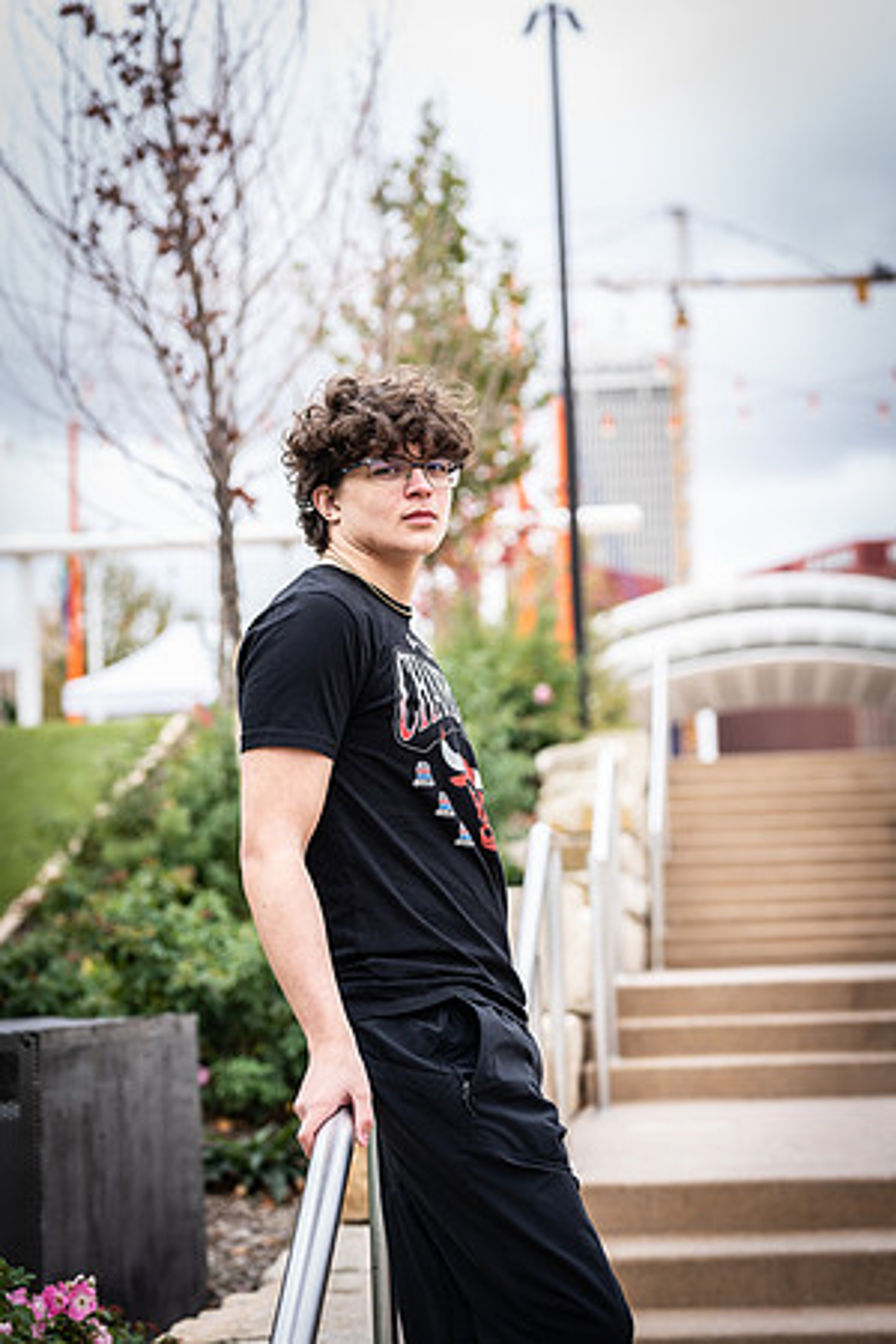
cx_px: 448
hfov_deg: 16.1
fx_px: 3173
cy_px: 672
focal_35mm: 85
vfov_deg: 23.9
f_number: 3.5
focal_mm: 85
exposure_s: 1/125
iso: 50
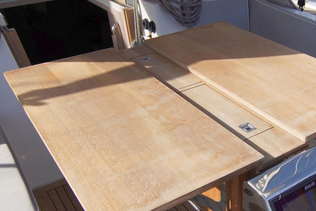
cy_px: 142
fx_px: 369
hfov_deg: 44.9
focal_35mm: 42
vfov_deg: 31.6
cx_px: 235
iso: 640
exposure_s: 1/2000
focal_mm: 16
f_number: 8
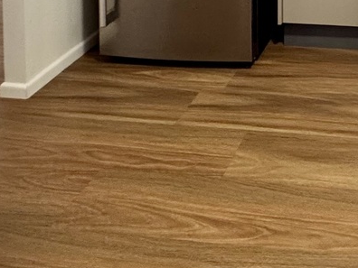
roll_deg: +1.2
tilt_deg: -0.4
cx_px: 392
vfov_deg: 20.1
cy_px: -213
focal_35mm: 53
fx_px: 548
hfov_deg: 32.0
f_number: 2.2
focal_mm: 2.22
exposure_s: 1/60
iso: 200
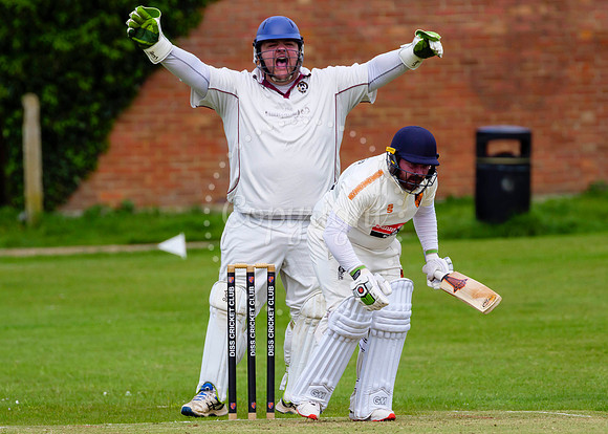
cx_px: 304
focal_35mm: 874
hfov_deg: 2.3
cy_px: 232
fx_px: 15083
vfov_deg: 1.6
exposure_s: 1/1250
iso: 400
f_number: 5.6
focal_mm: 400
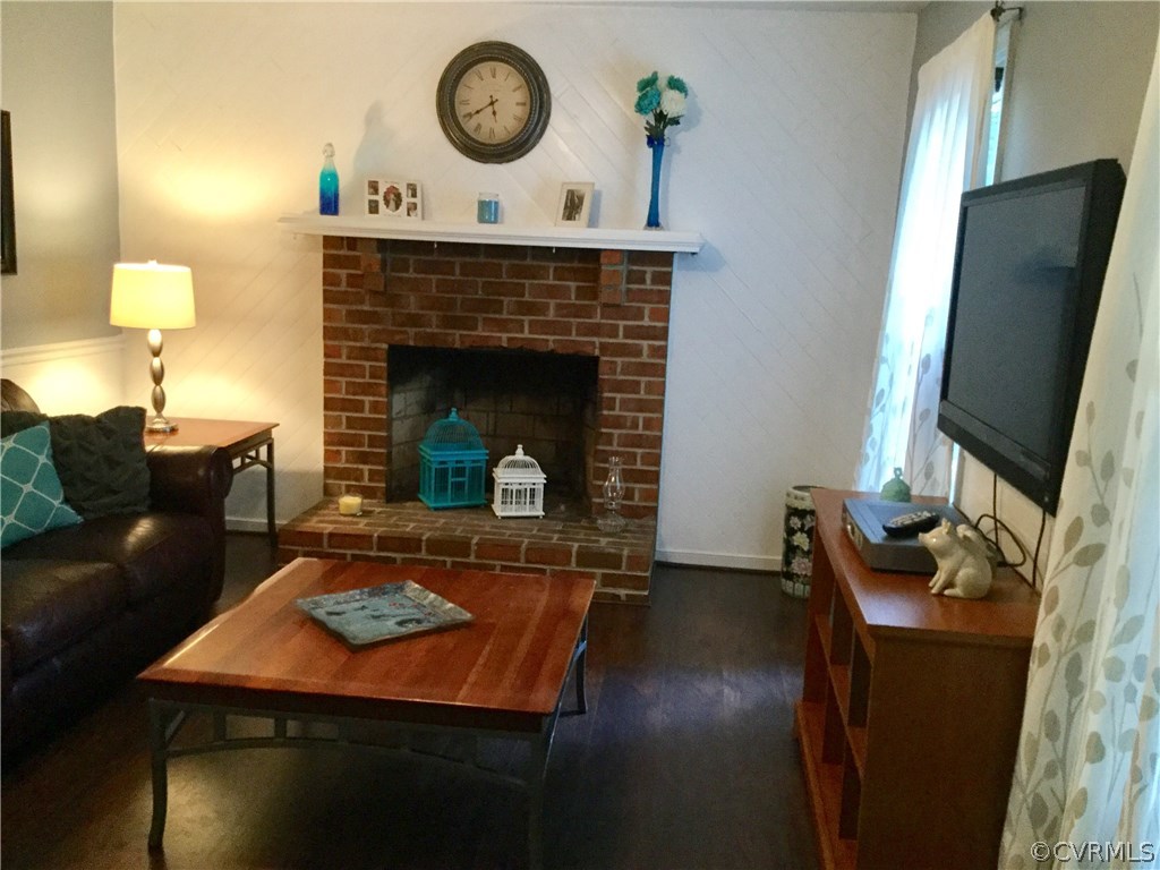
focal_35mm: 31
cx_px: 580
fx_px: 1039
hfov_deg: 58.4
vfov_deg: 45.4
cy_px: 435
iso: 200
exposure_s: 1/24
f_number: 2.4
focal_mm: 3.3
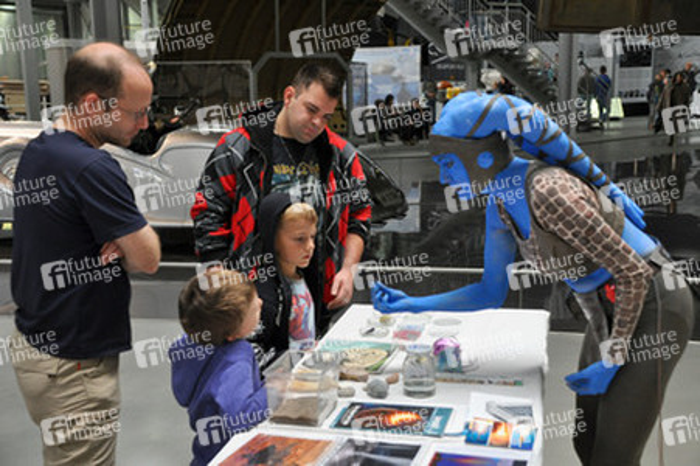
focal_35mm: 48
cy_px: 233
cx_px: 350
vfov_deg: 28.0
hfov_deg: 41.1
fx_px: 933
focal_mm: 32
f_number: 4.2
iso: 800
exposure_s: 1/60
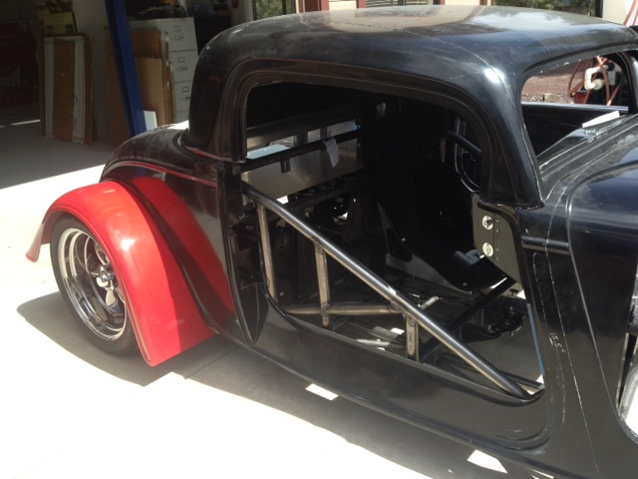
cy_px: 240
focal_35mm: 33
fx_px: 608
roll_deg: +3.5
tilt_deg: -20.8
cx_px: 319
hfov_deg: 55.4
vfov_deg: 42.9
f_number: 2.4
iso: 50
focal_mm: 4.12
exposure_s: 1/610
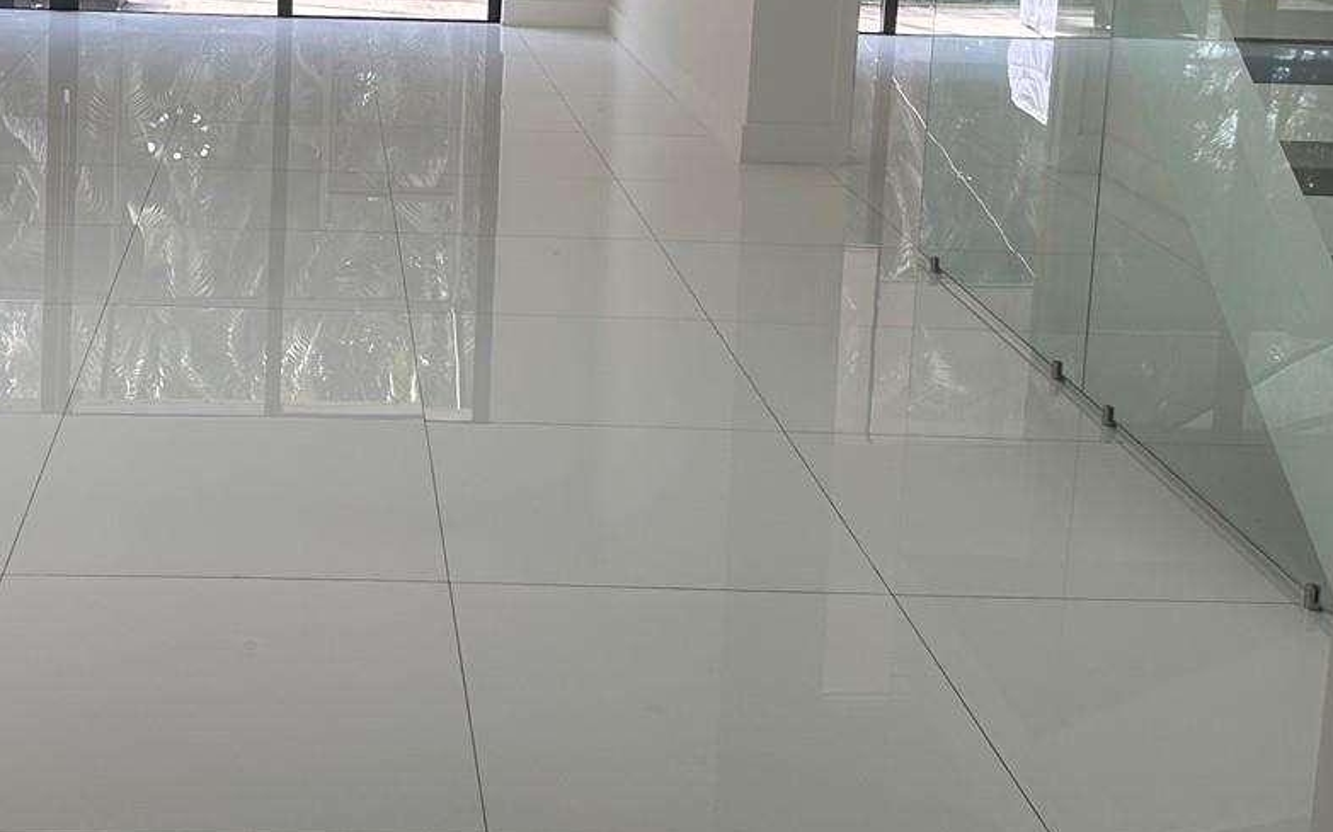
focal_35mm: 52
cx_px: 366
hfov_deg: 38.1
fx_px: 1889
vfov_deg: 23.8
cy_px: -3
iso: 80
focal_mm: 6.86
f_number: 1.78
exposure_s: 1/130
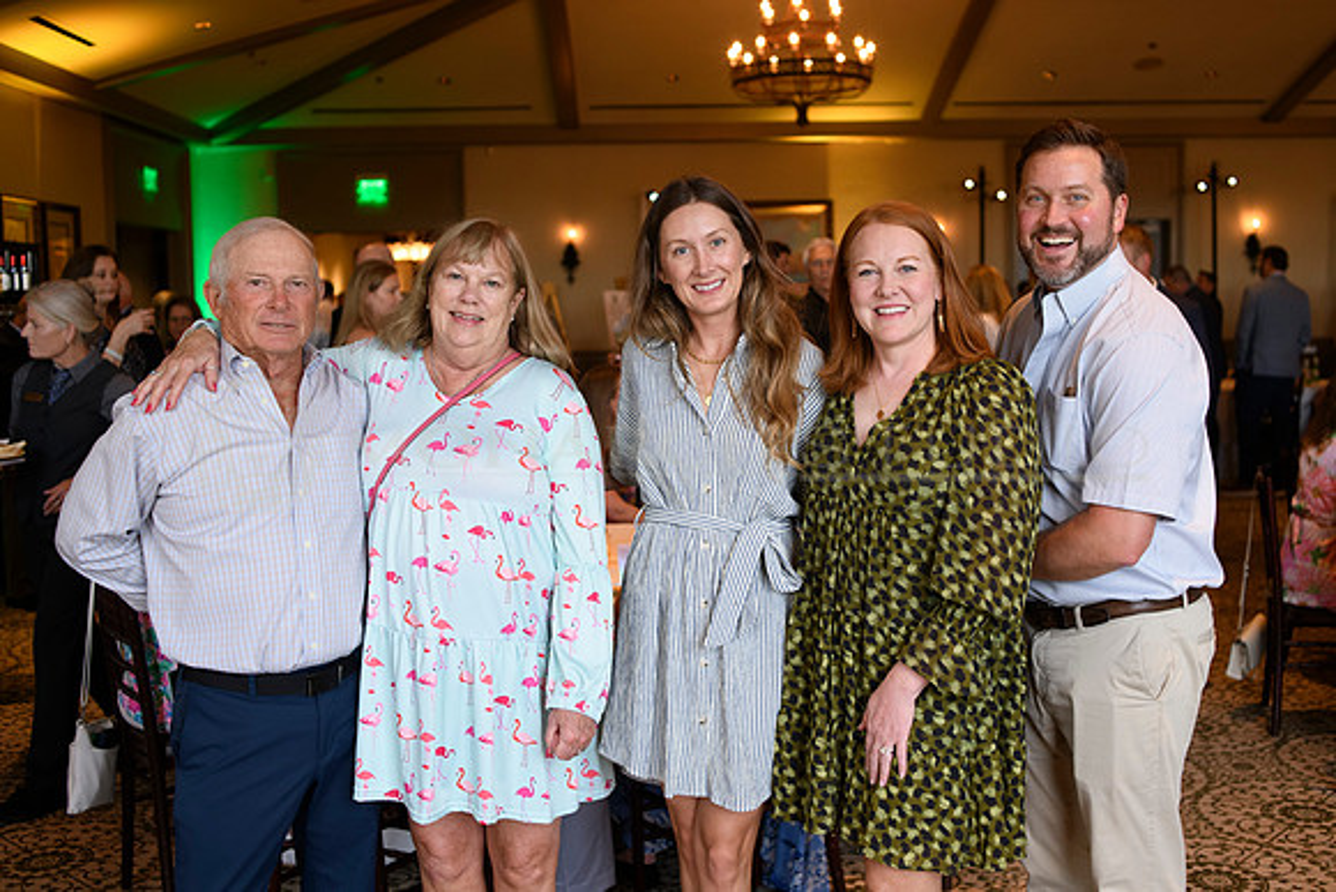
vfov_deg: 34.9
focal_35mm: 38
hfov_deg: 50.5
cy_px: 439
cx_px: 718
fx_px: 1416
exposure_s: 1/125
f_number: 2.8
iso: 1000
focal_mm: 35
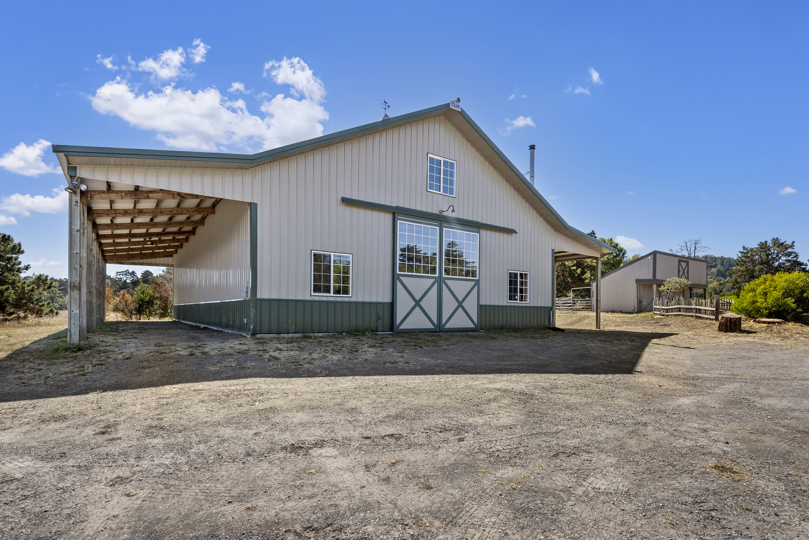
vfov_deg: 70.5
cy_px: 270
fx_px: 382
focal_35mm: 17
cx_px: 404
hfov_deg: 93.2
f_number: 8
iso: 250
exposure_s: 1/125
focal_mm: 17
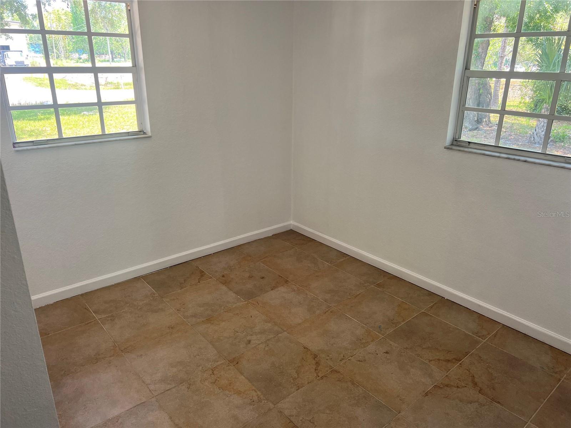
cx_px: 286
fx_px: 429
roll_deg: -0.8
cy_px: 214
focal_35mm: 26
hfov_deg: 67.3
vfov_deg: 53.1
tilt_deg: -19.3
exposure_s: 1/121
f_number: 1.5
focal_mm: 5.7
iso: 100
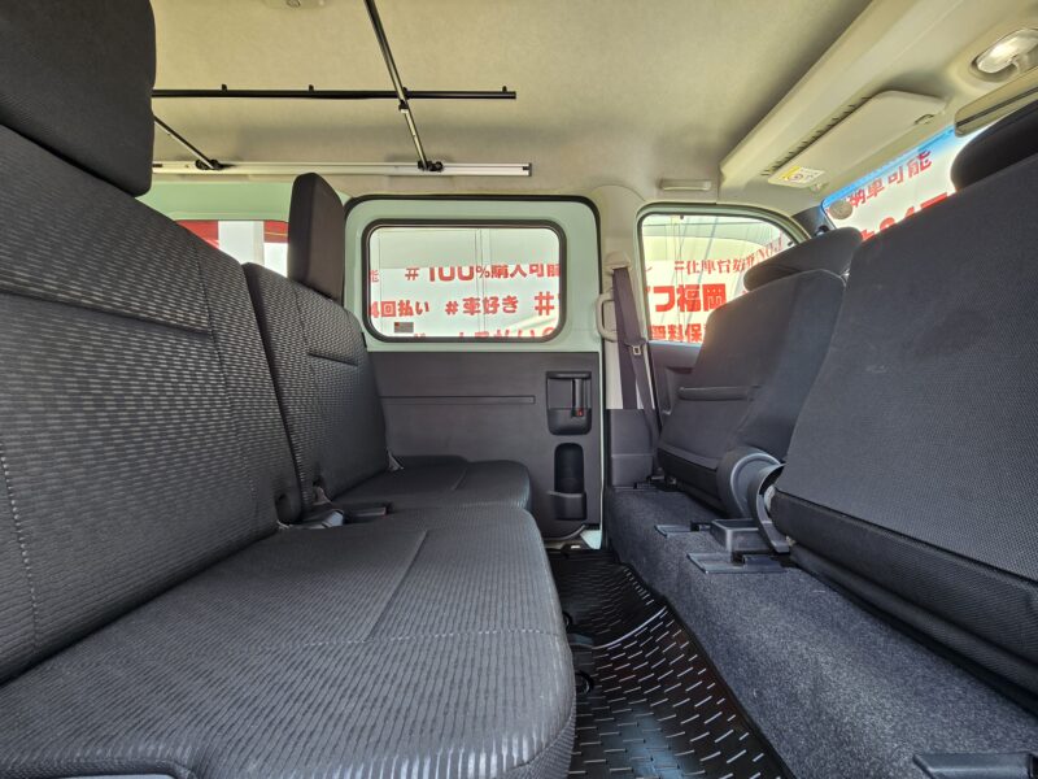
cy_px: 390
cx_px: 519
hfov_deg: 106.2
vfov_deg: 89.9
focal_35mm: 13
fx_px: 390
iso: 64
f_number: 2.2
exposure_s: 1/50
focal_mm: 2.2
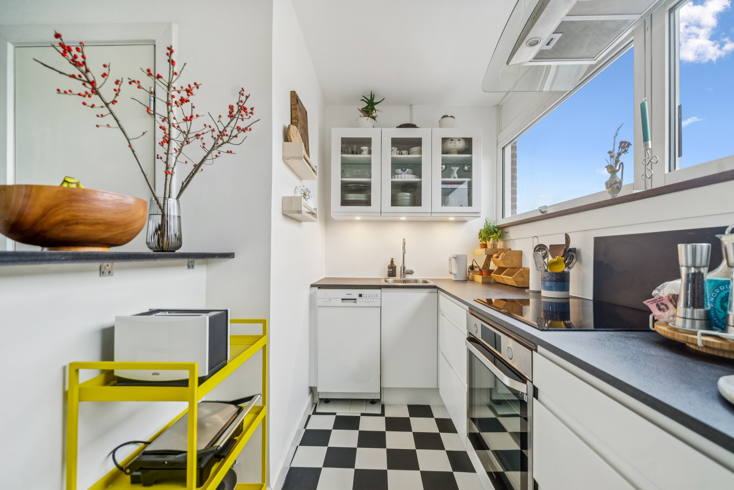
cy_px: 245
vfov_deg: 81.2
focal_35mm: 14
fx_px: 285
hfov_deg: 104.3
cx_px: 367
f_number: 4.5
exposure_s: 1/20
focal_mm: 14
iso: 160
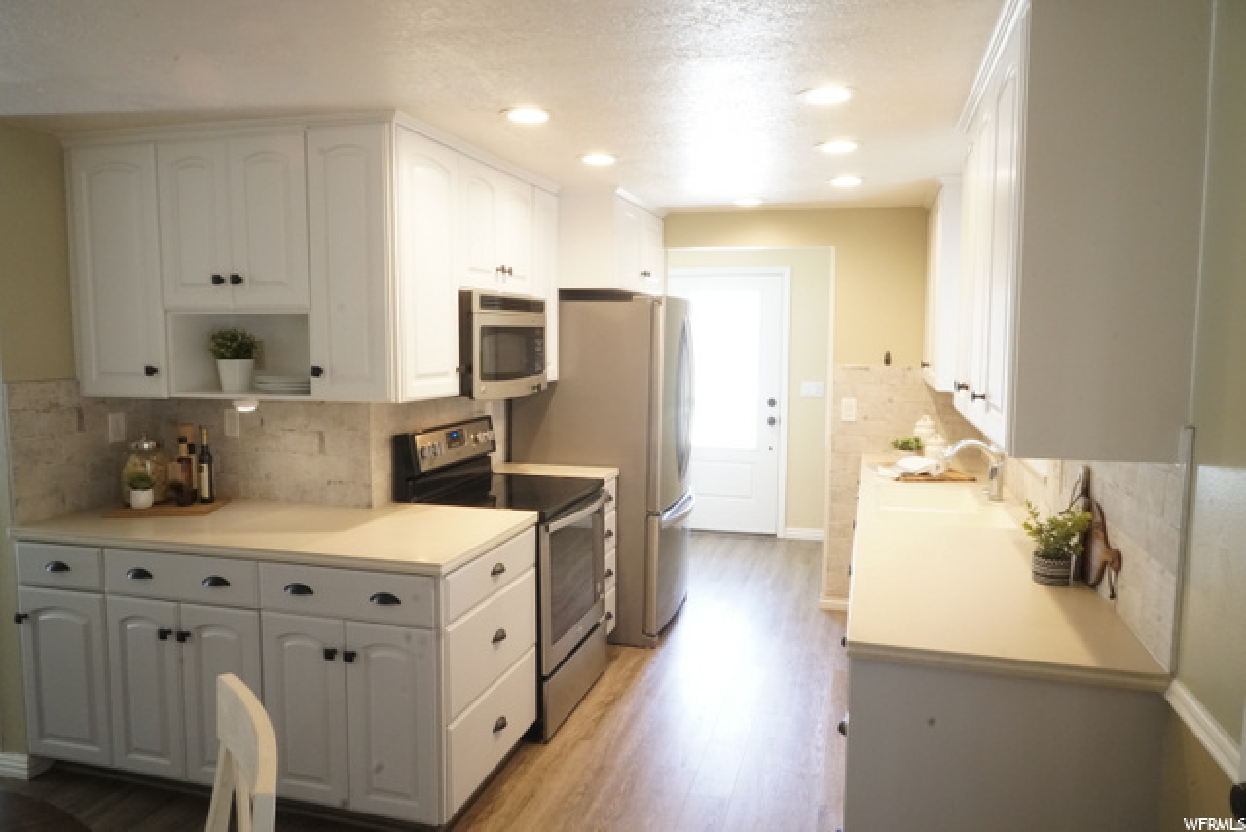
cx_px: 623
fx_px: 831
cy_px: 416
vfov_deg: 53.2
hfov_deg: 73.7
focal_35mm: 24
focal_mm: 16
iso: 2000
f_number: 22
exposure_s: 1/3
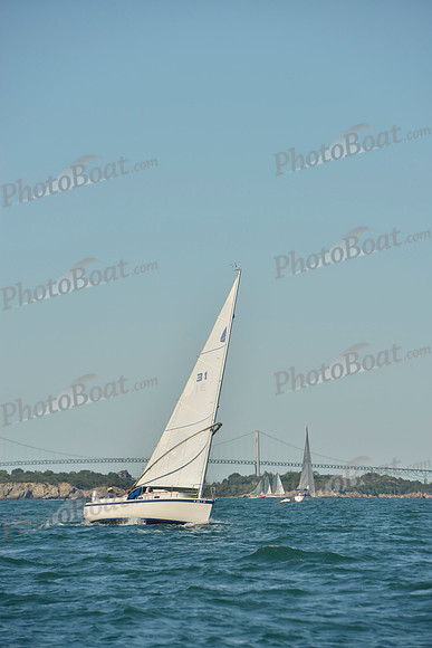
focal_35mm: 200
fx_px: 3598
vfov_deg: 10.3
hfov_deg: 6.9
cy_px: 324
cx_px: 216
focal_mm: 200
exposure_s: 1/640
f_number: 10
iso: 280
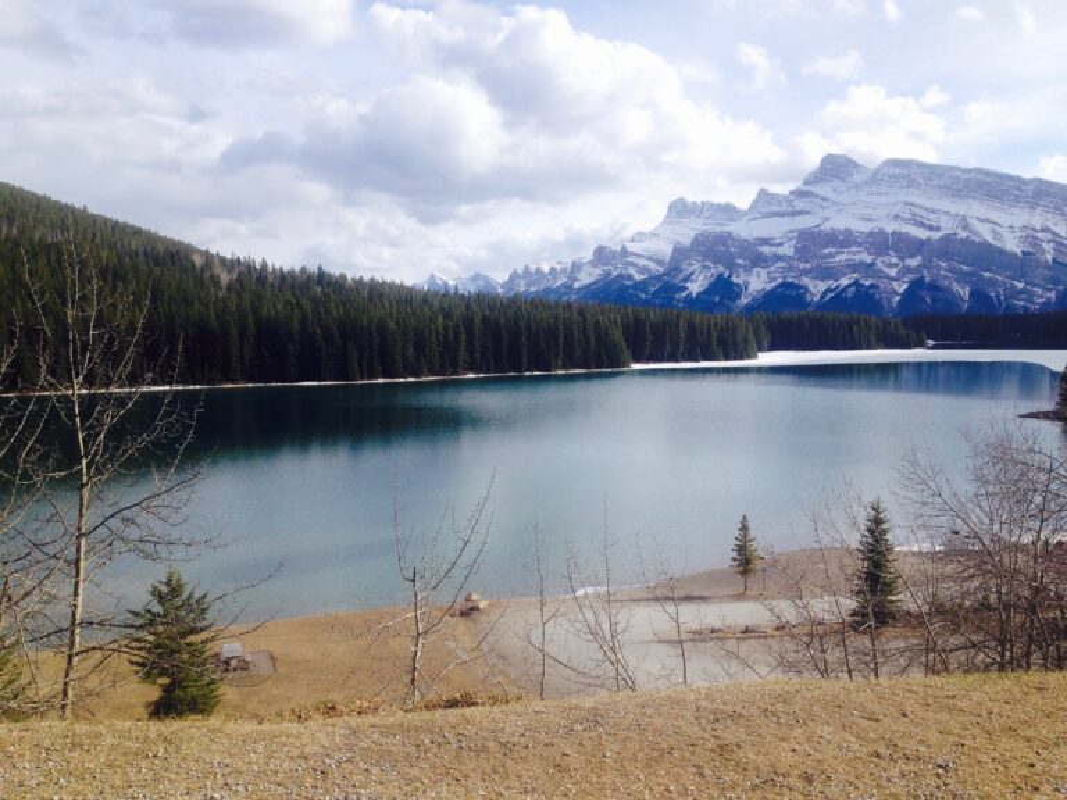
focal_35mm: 35
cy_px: 400
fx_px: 1079
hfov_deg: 52.6
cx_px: 534
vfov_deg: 40.7
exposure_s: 1/1493
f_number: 2.4
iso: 50
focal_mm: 4.28
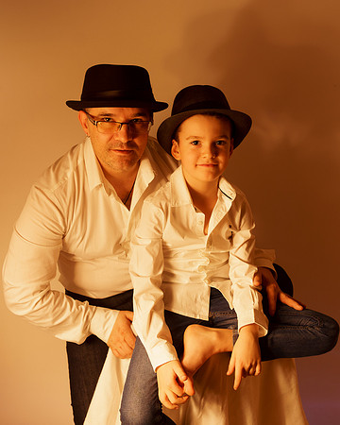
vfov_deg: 43.9
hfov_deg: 35.6
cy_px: 200
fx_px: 527
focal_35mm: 42
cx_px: 208
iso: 100
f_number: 4
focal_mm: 24
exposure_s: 1/80
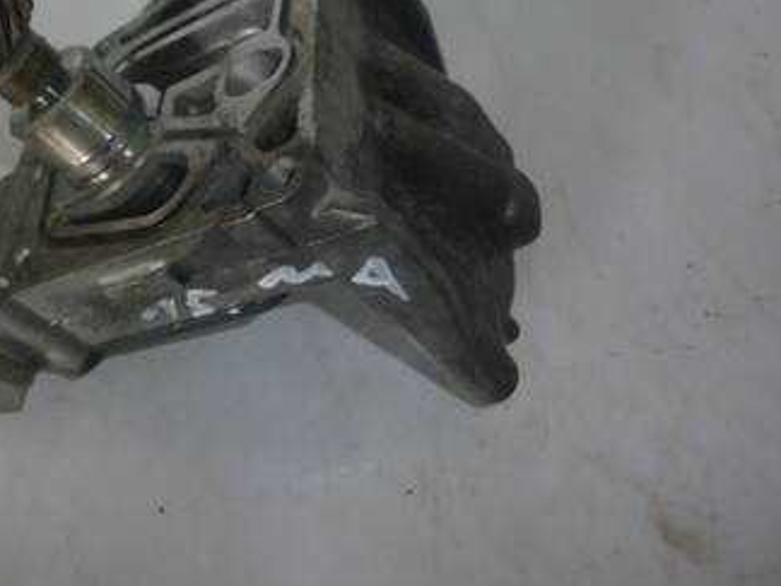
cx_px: 243
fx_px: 835
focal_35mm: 37
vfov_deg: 38.3
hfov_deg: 49.0
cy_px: 198
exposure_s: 1/60
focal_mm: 4.5
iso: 100
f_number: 3.1
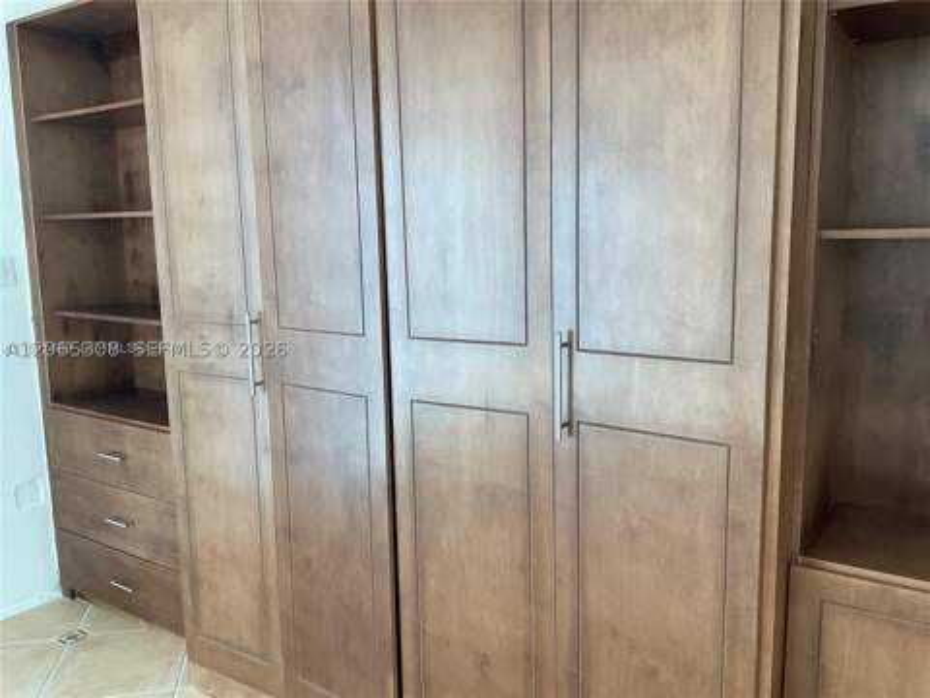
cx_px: 465
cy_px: 349
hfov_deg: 61.7
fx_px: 779
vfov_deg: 48.2
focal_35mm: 29
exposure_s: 1/96
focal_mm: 3
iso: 64
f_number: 1.8
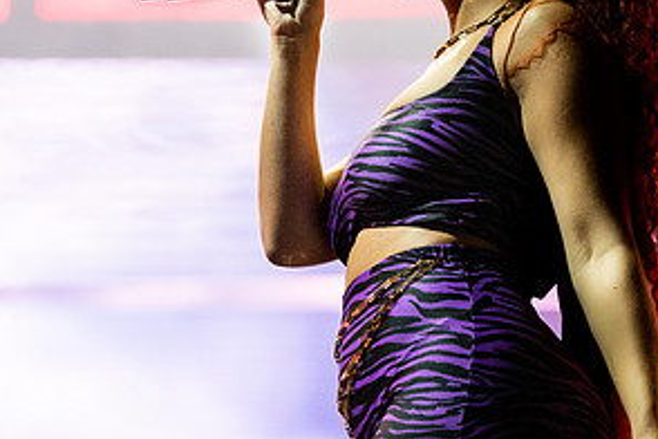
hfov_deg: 5.3
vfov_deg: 3.5
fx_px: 7146
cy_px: -19
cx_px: 536
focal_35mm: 391
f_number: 2.8
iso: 560
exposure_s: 1/640
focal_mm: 125
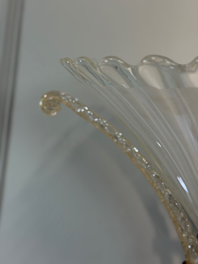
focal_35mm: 48
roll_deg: -4.9
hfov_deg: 30.3
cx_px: 99
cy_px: 132
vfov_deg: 39.7
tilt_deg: +8.1
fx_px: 366
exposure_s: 1/50
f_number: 1.78
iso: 125
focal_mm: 6.76
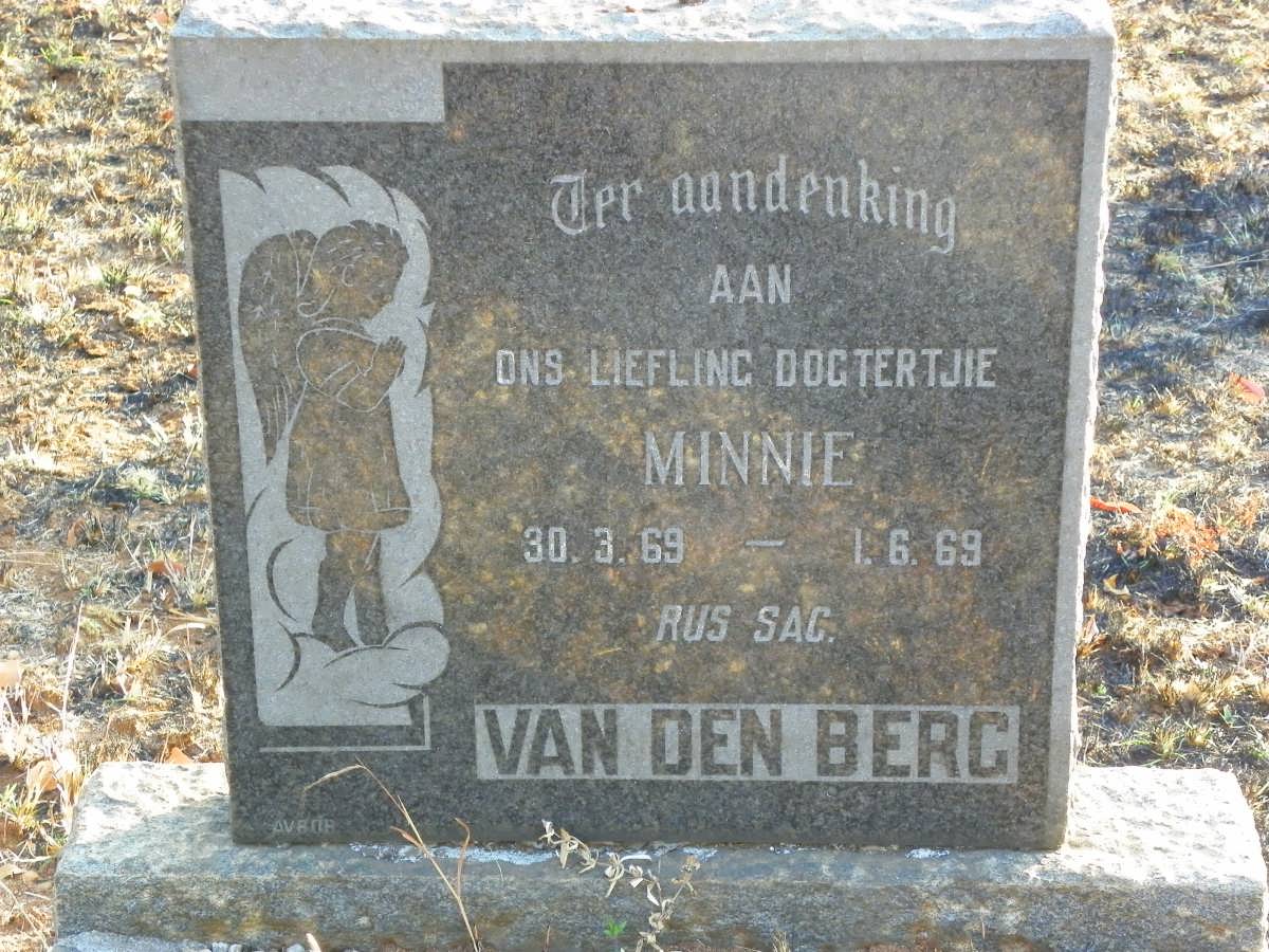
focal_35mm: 83
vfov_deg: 17.8
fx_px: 3043
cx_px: 634
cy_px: 476
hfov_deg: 23.6
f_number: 4
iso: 125
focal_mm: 14.7
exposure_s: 1/60
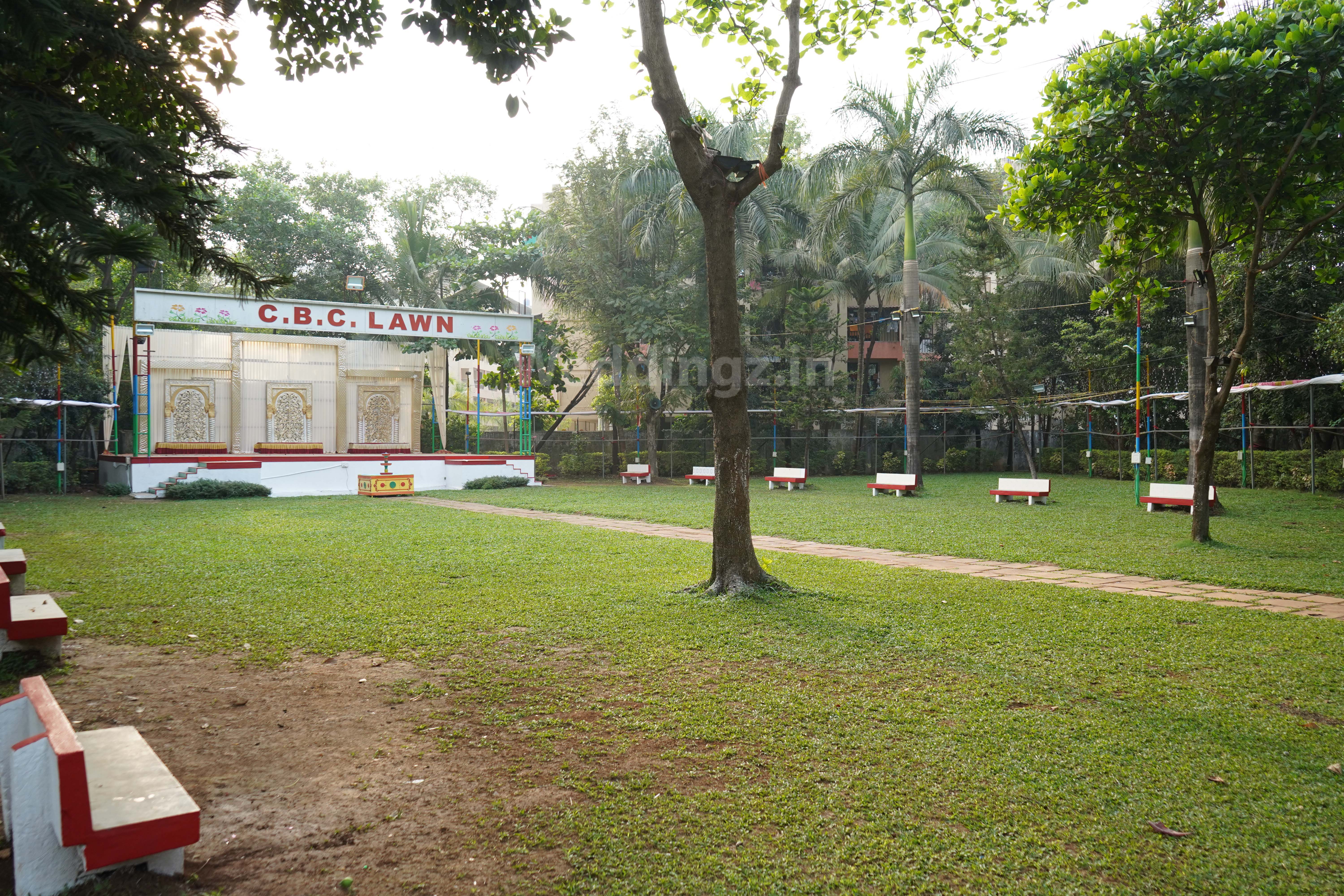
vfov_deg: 46.4
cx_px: 672
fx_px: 1045
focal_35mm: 28
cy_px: 448
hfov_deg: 65.5
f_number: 5
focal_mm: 28
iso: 500
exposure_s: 1/250
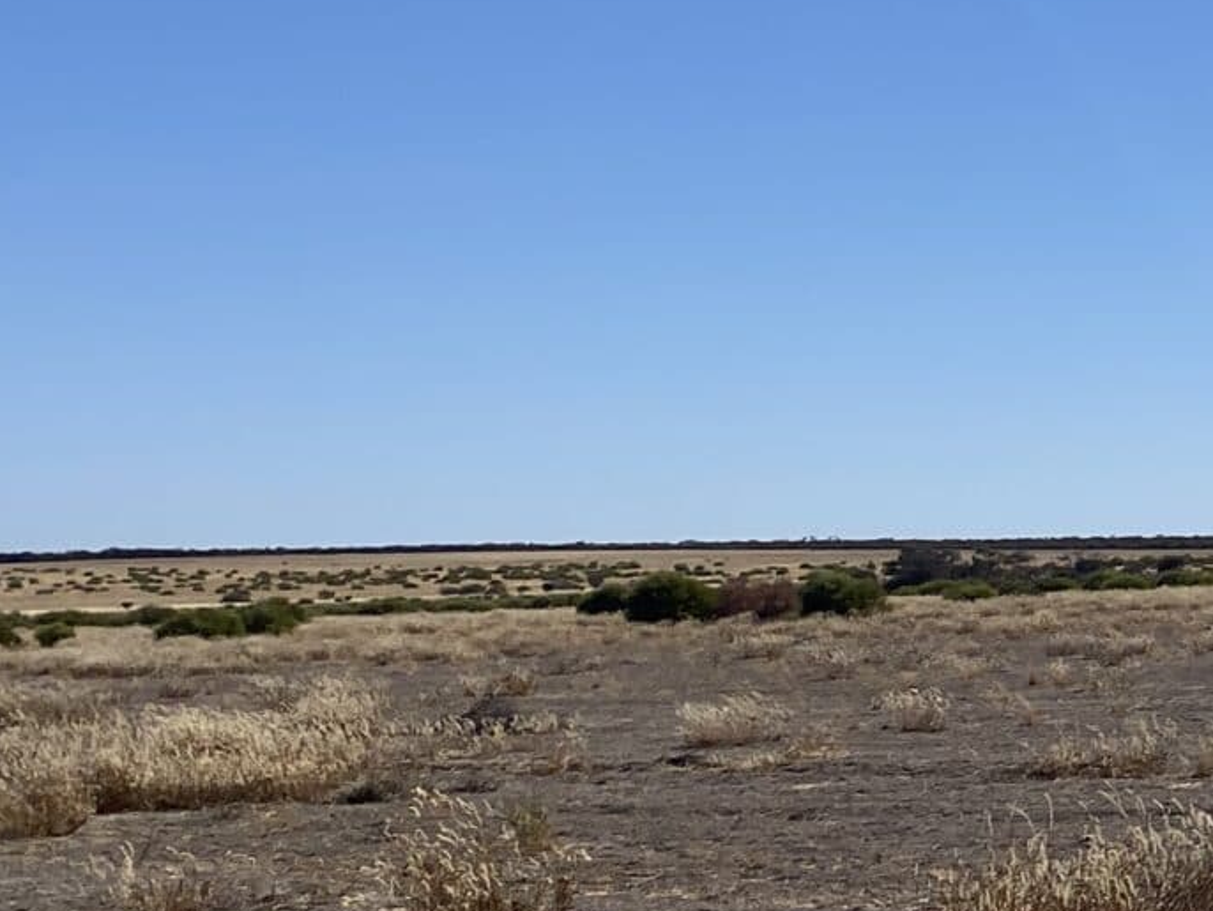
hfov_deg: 17.8
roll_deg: -1.2
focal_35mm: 97
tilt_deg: +4.0
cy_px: 370
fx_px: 3400
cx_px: 1906
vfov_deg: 15.2
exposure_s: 1/6061
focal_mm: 4.25
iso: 32
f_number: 1.8
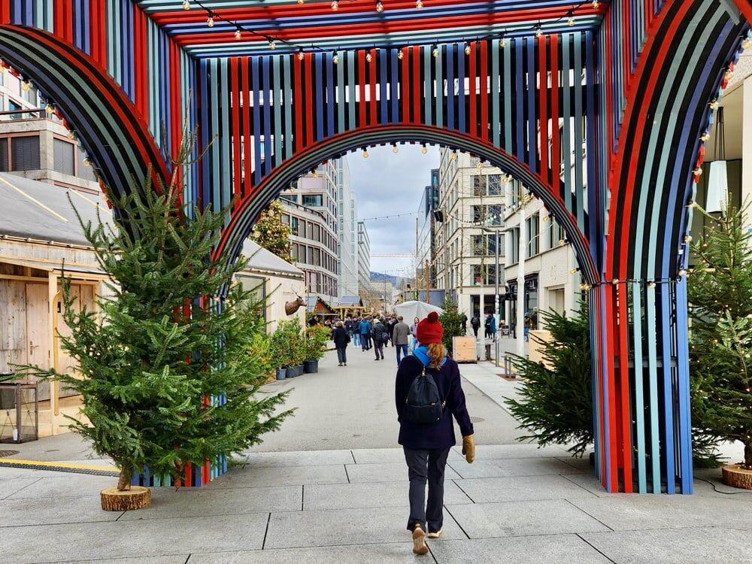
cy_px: 282
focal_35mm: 23
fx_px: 500
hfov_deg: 73.9
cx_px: 376
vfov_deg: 58.9
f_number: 1.8
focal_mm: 5.4
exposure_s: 1/180
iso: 32
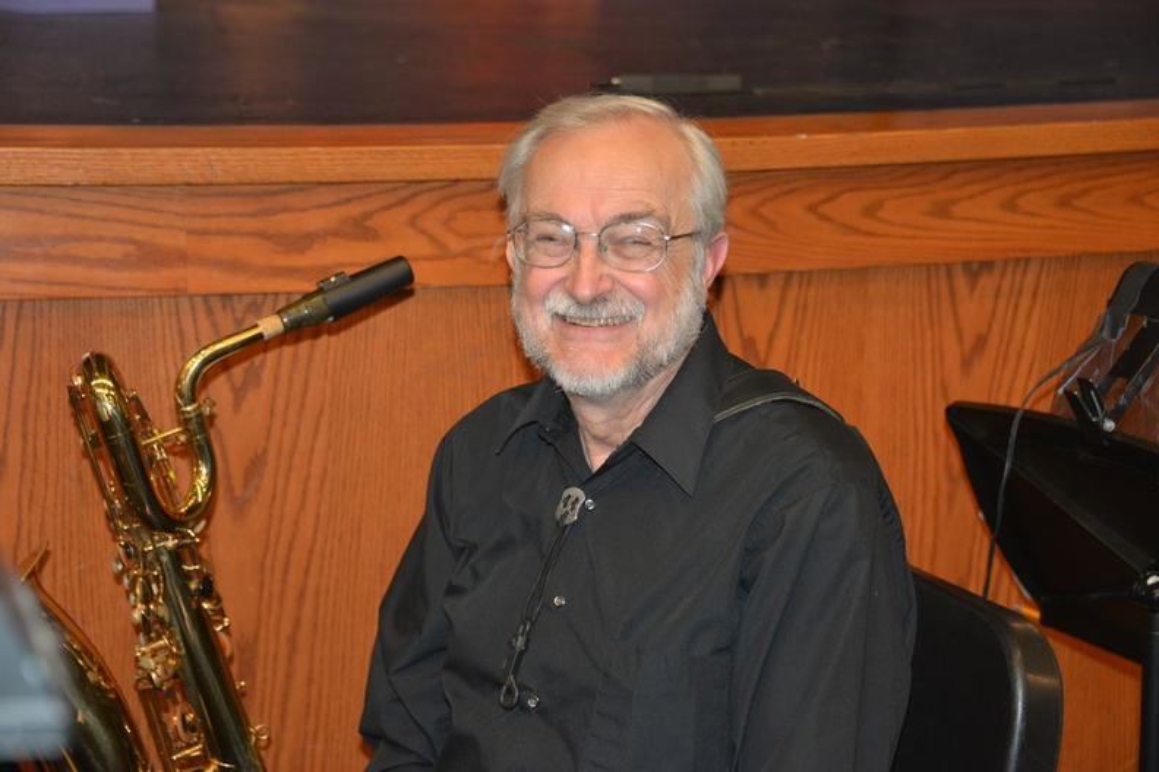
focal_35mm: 70
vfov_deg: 19.5
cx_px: 580
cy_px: 386
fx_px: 2253
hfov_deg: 28.8
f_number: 5
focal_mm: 70
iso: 800
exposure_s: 1/60
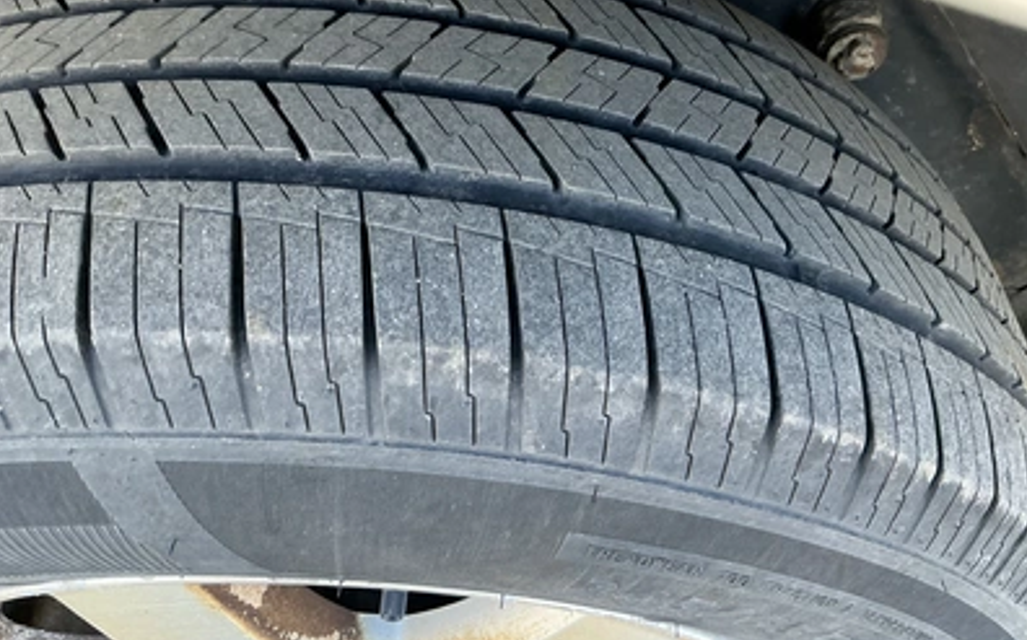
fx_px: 839
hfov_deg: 62.9
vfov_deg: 41.6
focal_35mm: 30
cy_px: 259
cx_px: 511
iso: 64
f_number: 1.8
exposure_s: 1/122
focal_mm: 3
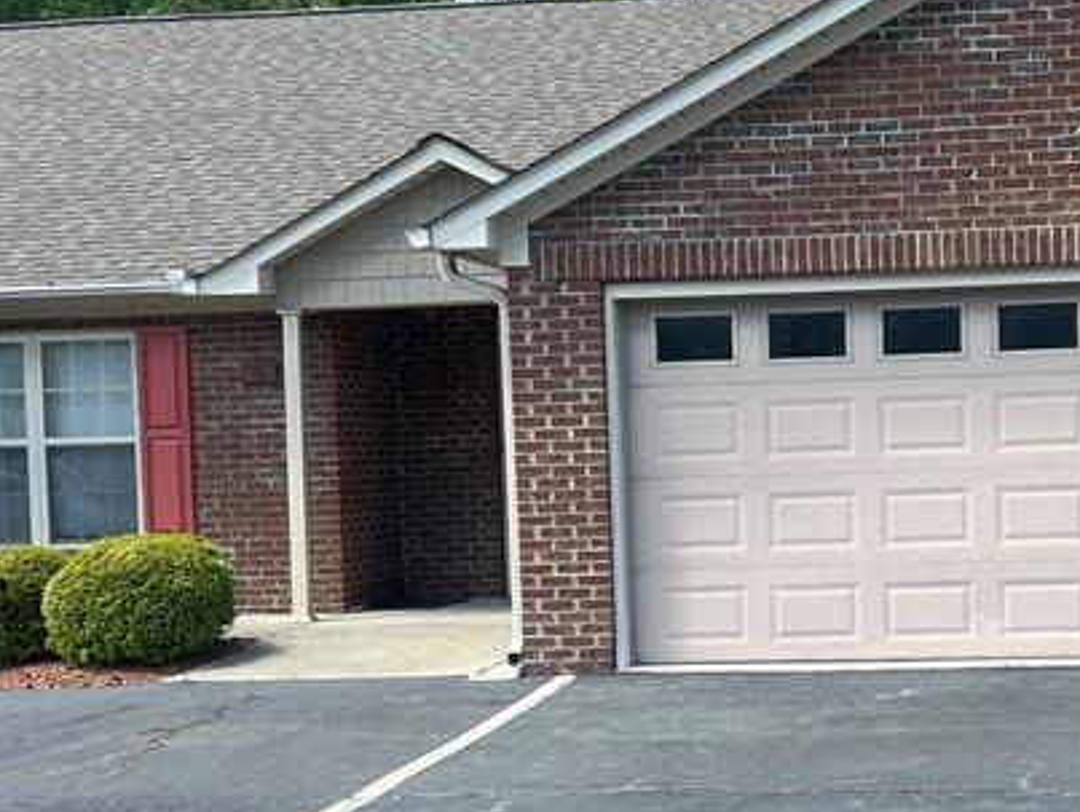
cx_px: 855
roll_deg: +1.5
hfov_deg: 28.8
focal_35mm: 66
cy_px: 539
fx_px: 2061
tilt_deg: -3.6
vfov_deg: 22.2
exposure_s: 1/1412
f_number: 1.5
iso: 50
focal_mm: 5.7
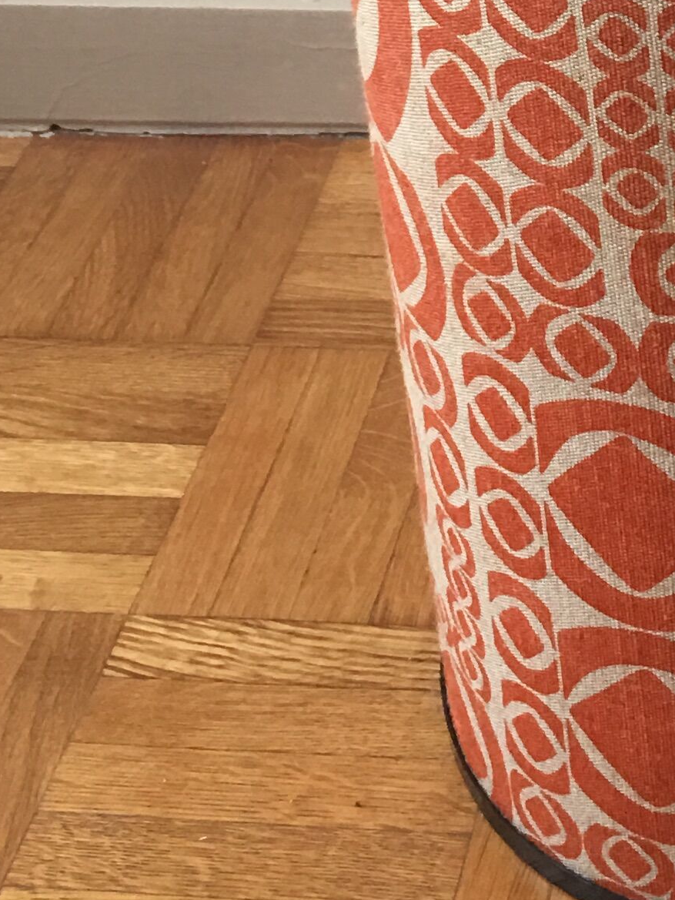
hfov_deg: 14.4
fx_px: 2599
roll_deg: +1.5
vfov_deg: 18.1
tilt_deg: -23.9
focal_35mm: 100
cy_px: -329
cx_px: 799
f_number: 2.2
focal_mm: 4.15
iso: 50
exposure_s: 1/33
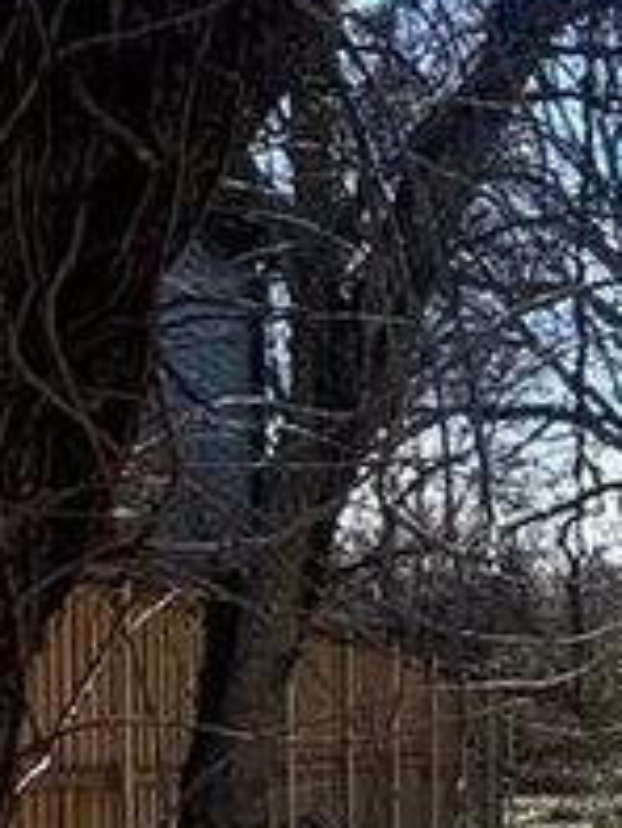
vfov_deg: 19.3
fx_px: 2321
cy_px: 923
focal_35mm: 97
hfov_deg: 12.6
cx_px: 1391
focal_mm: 2.22
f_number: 2.2
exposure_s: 1/1346
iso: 50
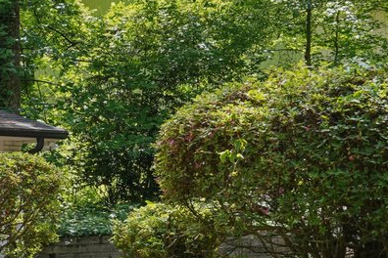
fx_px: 1617
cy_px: 215
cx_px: -578
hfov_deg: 11.2
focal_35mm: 150
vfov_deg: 9.1
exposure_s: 1/30
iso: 100
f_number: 8
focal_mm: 29
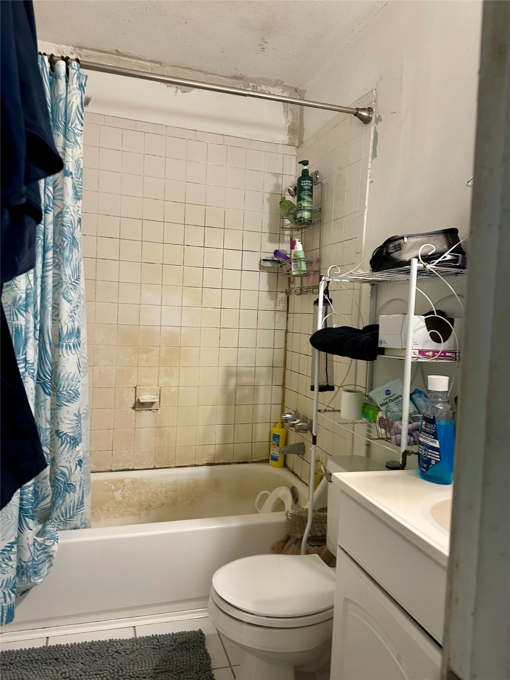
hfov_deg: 56.8
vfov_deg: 71.6
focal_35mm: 24
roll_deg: -2.5
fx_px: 471
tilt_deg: -1.9
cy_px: 340
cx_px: 255
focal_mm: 6.86
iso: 250
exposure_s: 1/60
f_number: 1.78
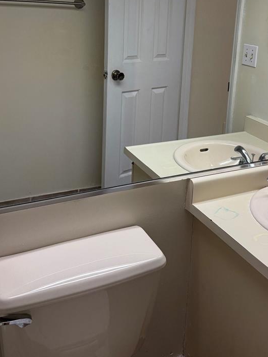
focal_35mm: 41
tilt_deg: -12.3
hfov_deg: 34.7
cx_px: 187
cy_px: 104
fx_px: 423
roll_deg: -3.8
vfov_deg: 44.7
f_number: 1.78
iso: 200
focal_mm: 6.76
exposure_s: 1/182
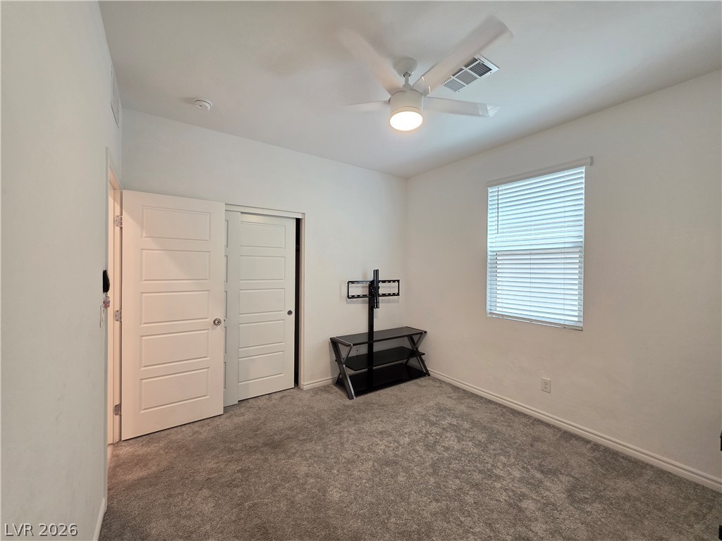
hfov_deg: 106.2
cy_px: 270
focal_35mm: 13
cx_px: 361
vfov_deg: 89.9
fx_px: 271
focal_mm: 2.2
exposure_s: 1/60
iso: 160
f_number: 1.9
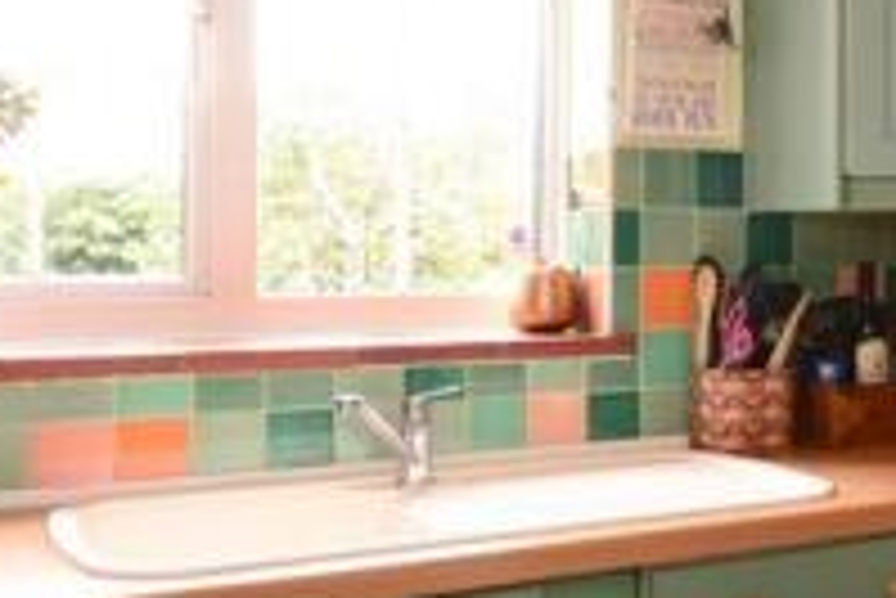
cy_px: 236
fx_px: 1415
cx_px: 797
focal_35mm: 57
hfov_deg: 33.4
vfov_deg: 23.8
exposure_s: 1/5
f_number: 5.6
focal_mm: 11.5
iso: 200
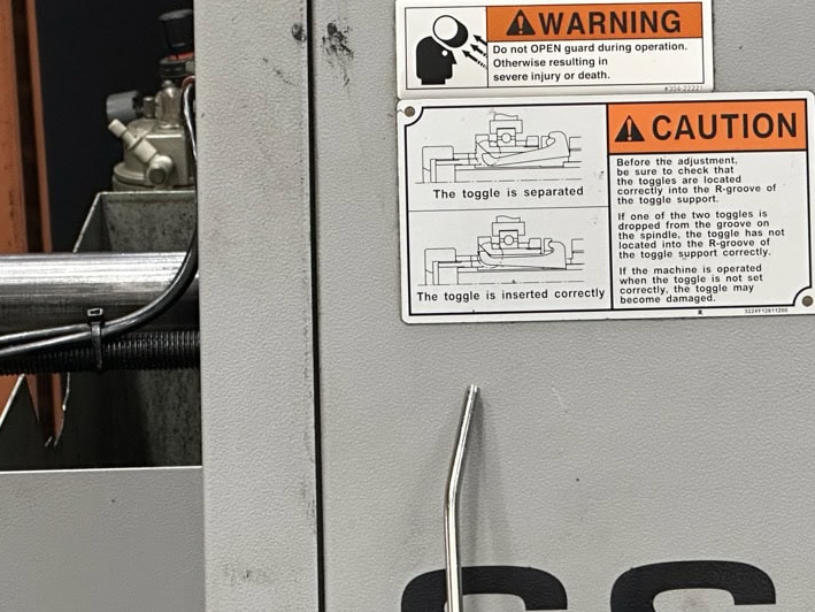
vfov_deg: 10.7
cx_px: 578
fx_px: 3273
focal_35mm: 139
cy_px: 259
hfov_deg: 14.2
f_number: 2.8
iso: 400
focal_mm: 9
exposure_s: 1/60
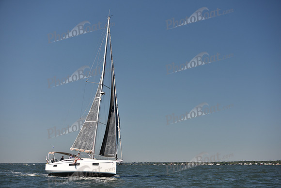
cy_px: 94
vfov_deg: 19.5
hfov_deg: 28.8
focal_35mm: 70
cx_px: 140
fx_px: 546
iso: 250
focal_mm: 70
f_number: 4
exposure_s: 1/1250
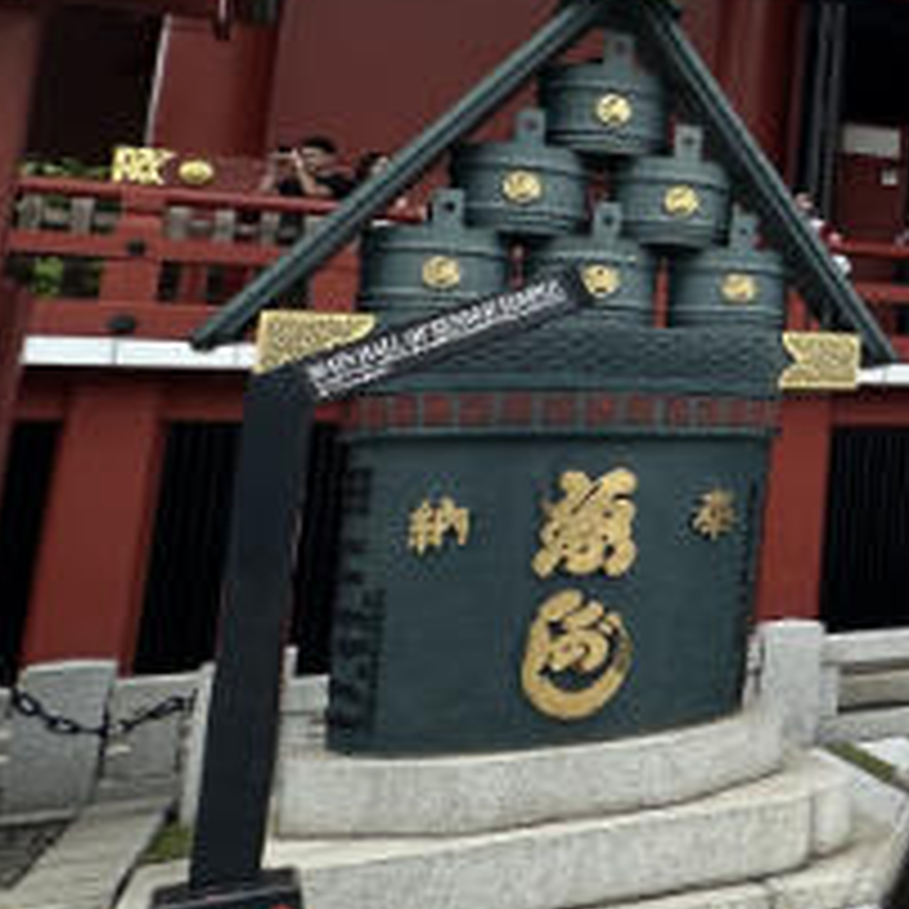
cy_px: 238
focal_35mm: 49
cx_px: 1647
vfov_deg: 34.0
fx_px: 1456
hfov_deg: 21.6
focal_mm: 2.2
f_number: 2.2
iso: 50
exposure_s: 1/1043
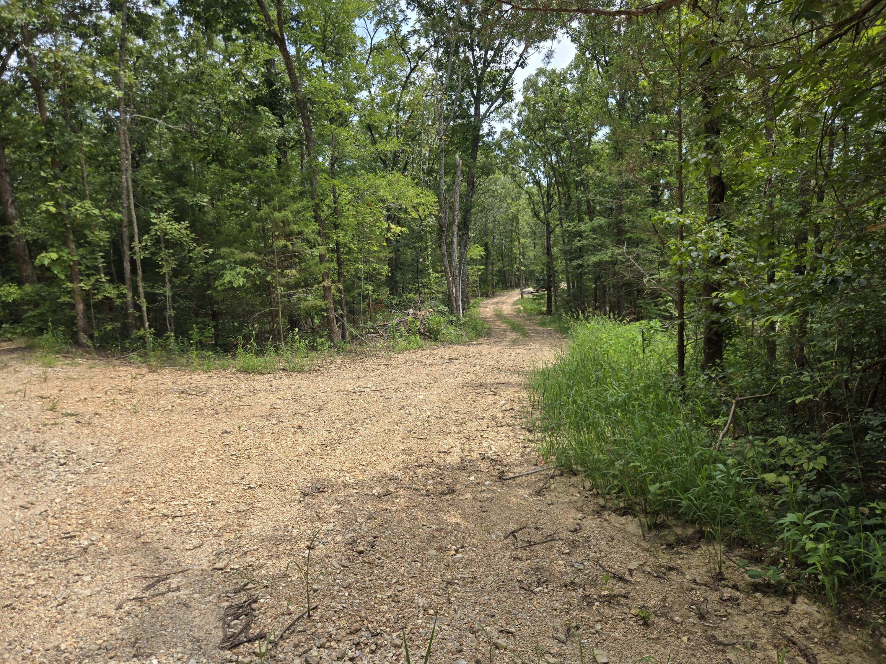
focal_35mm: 23
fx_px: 589
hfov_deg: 73.9
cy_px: 332
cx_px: 443
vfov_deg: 58.9
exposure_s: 1/794
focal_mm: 5.4
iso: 25
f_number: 1.8
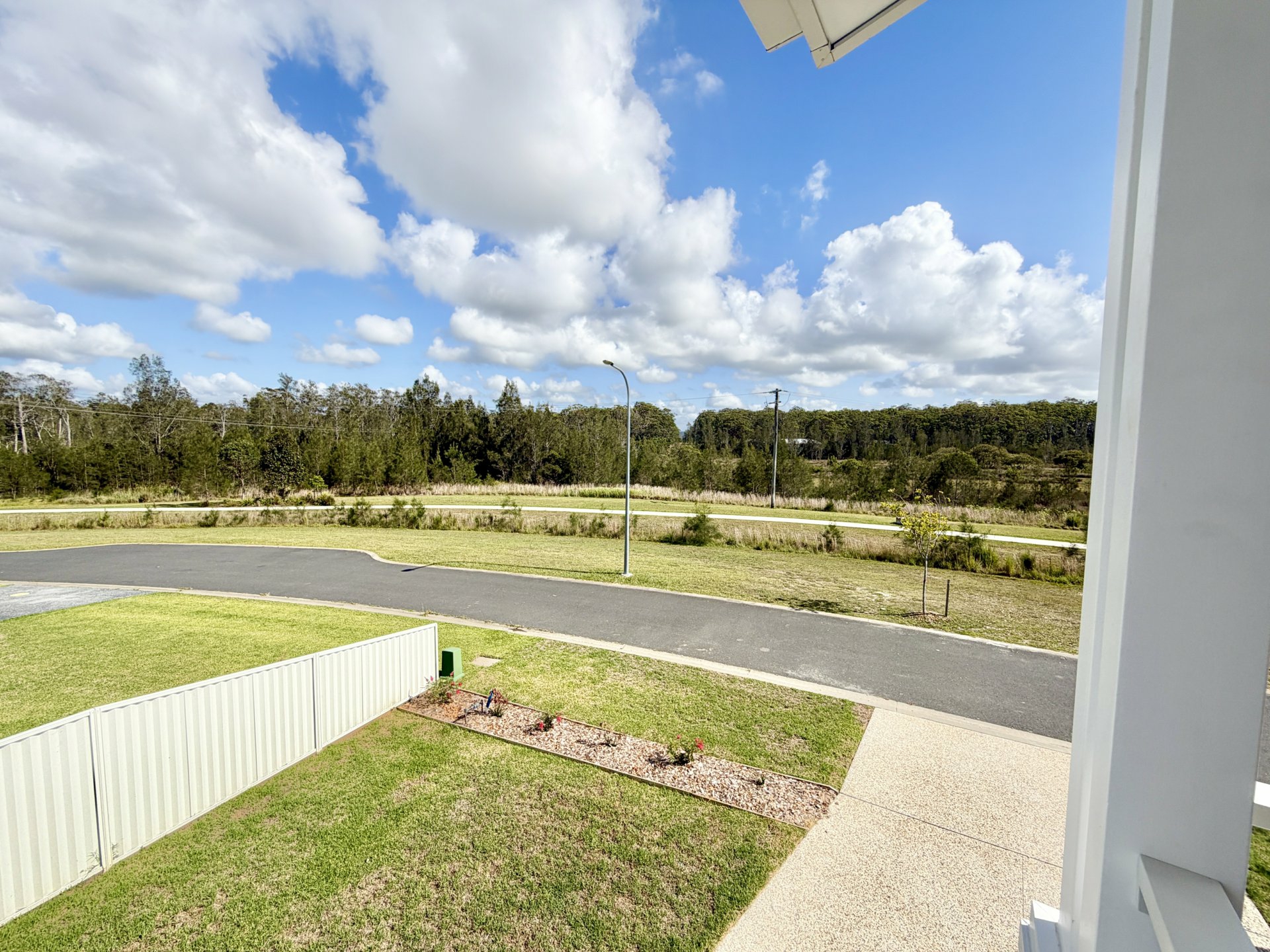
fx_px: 514
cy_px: 476
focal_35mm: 14
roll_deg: -0.1
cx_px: 635
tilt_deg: -4.1
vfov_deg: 85.7
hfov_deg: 102.1
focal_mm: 2.22
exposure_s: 1/1339
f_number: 2.2
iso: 20
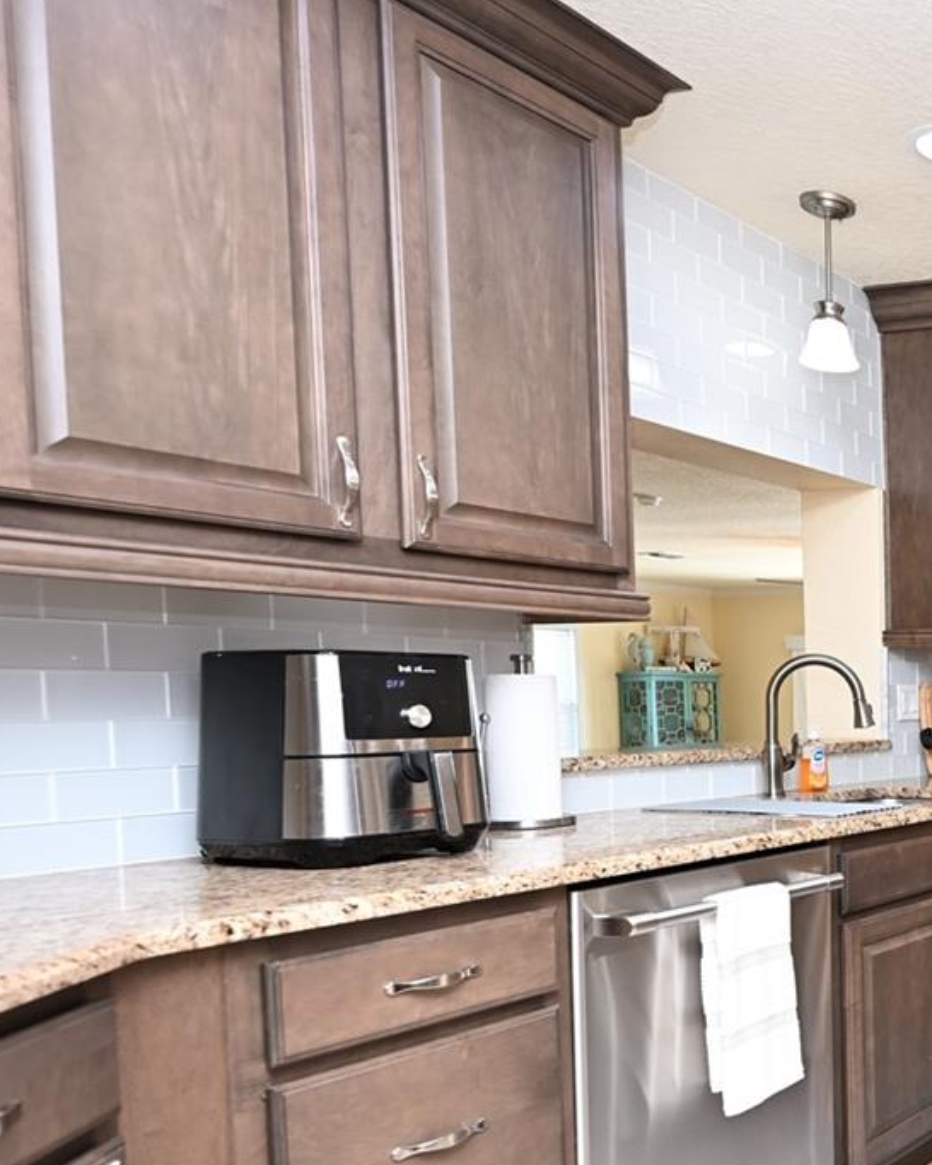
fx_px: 1175
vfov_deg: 52.0
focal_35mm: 34
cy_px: 748
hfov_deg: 31.1
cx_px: 1273
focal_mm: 15.5
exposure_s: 1/60
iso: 560
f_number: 4
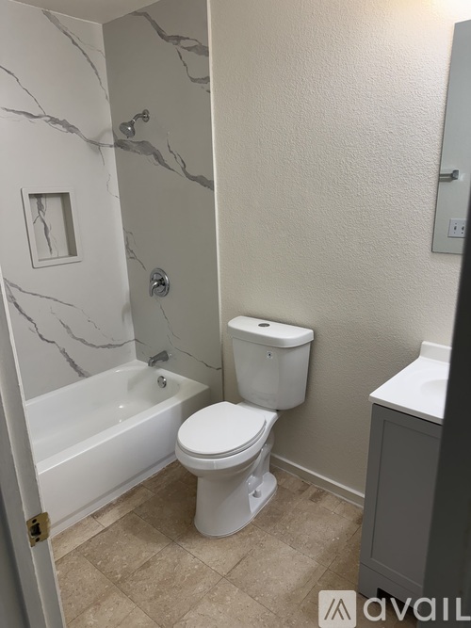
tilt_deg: -16.3
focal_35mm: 24
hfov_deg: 56.8
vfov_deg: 71.6
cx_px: 236
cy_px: 314
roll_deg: +1.5
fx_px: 436
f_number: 1.78
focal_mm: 6.76
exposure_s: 1/120
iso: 80
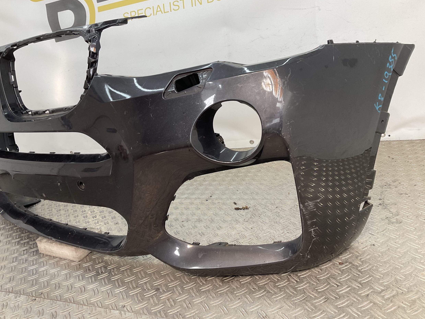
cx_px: 209
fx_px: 368
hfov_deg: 60.0
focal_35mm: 30
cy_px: 158
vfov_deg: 46.8
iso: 20
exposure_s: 1/100
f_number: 1.8
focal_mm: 3
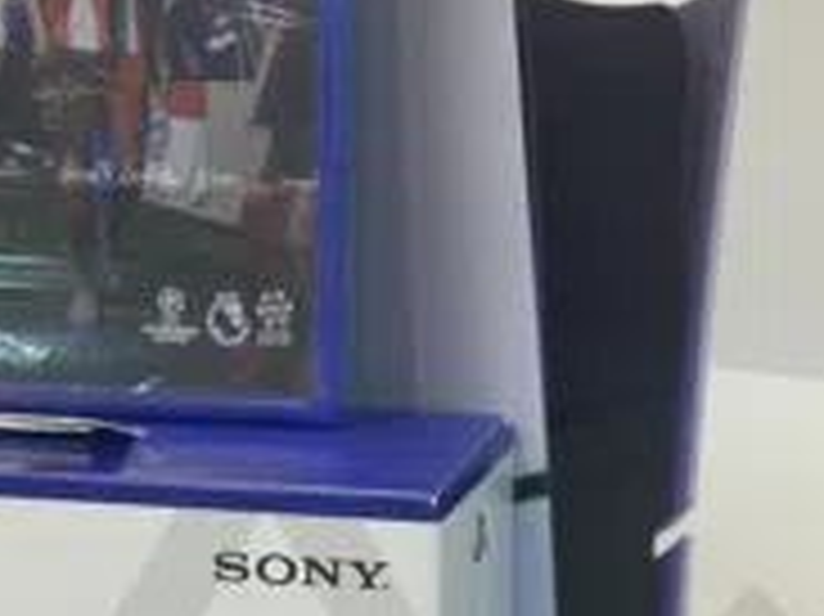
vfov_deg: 8.8
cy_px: 490
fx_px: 3996
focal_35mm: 168
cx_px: 788
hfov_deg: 11.7
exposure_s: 1/106
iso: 64
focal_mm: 6.86
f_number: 1.78
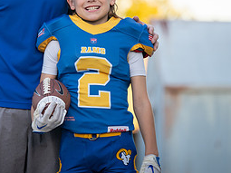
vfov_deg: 5.5
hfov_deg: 7.3
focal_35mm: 271
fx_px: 1808
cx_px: 56
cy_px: 6
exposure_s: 1/320
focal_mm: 124
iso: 320
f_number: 2.8
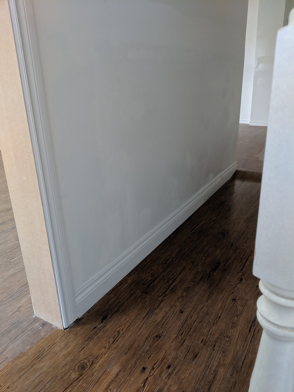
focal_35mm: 27
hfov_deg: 51.4
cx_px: 147
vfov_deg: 65.3
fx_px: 306
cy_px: 196
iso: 173
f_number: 1.8
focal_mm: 4.44
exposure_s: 1/125
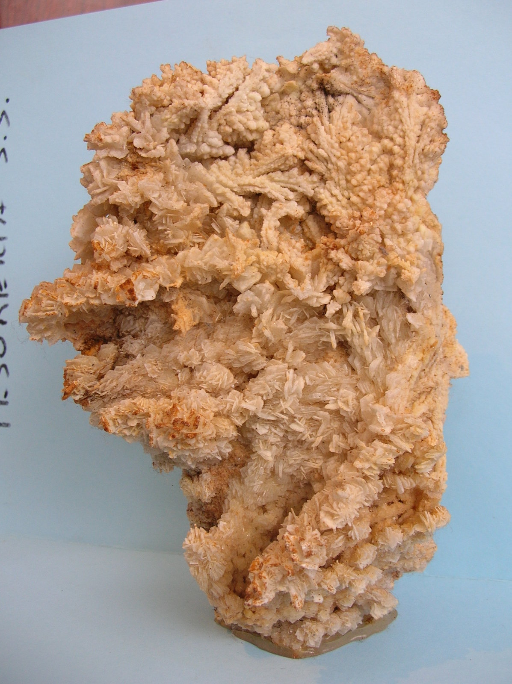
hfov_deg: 39.6
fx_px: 711
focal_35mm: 36
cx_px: 256
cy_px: 342
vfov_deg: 51.4
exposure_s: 1/8.7
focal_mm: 6
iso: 50
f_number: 2.7
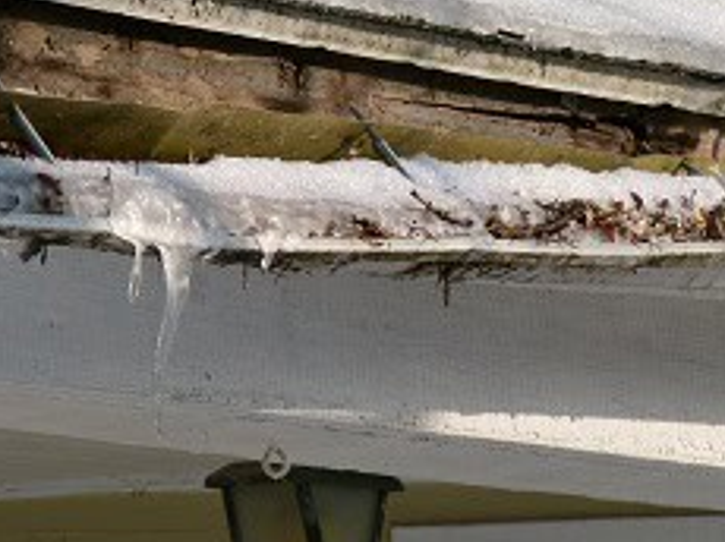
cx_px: 258
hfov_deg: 1.9
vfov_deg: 1.4
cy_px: 195
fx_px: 21843
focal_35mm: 1044
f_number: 5.2
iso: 100
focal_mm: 108
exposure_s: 1/400
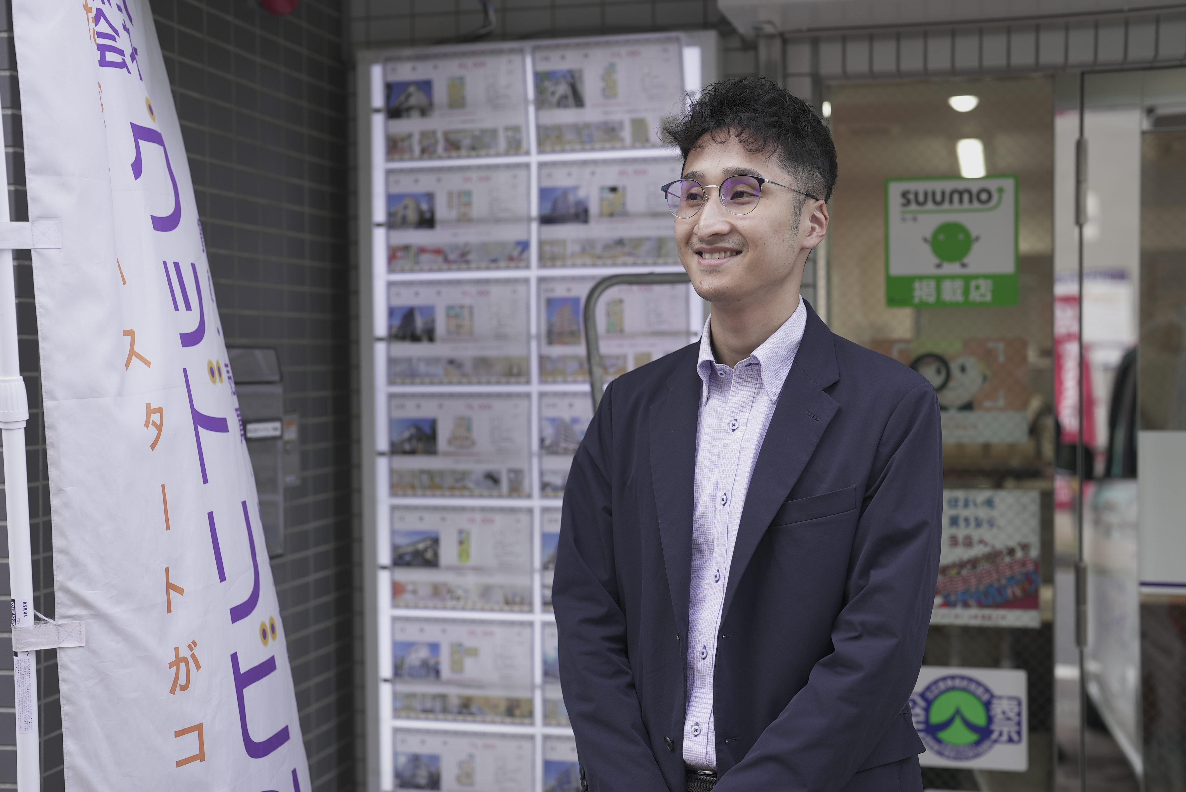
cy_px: 396
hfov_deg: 39.6
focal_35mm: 50
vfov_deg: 27.0
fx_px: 1648
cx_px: 593
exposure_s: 1/100
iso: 64
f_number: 2.8
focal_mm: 50
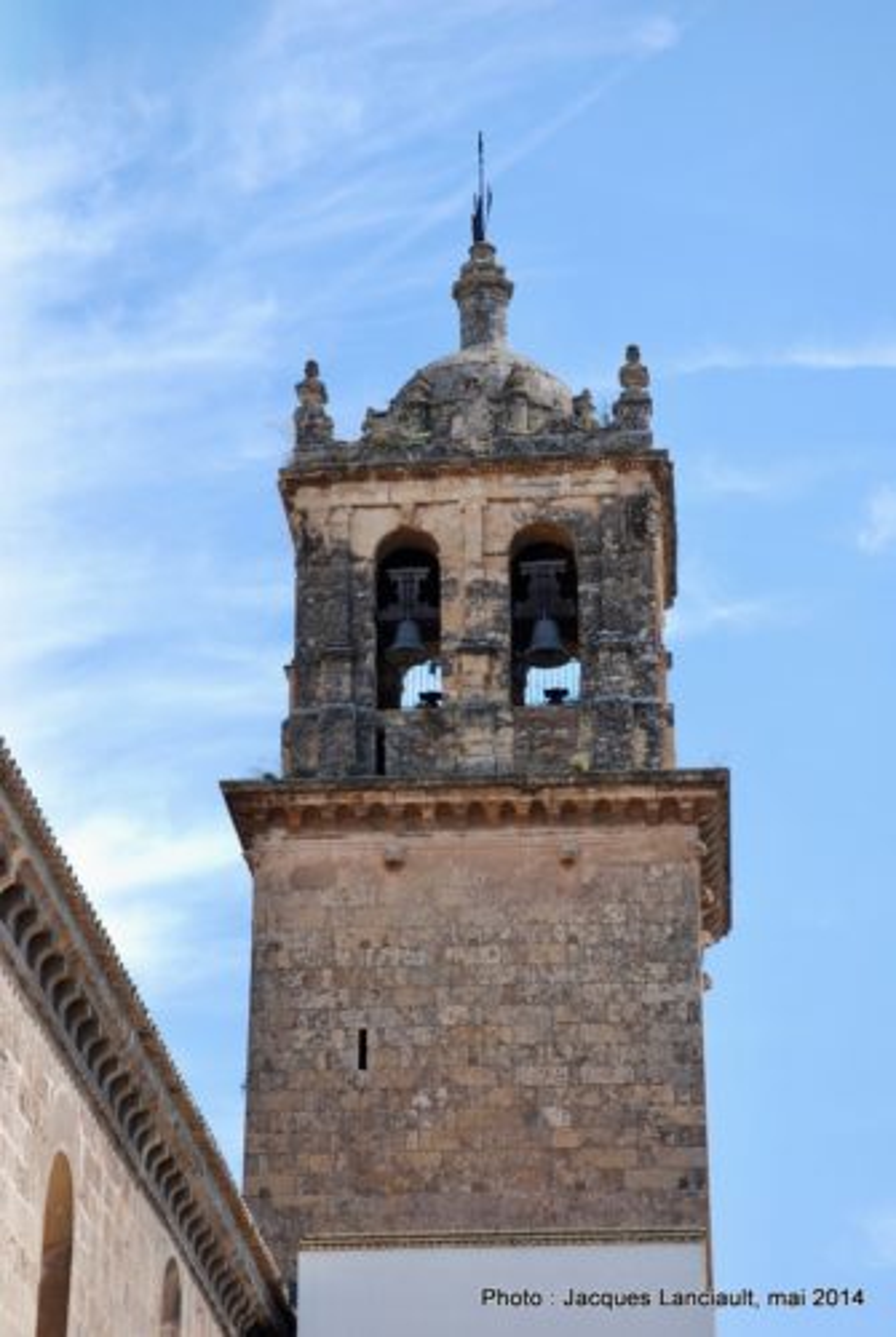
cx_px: 448
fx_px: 3069
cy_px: 668
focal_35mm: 82
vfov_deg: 24.6
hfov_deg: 16.6
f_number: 6.3
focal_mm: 55
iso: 100
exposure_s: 1/160
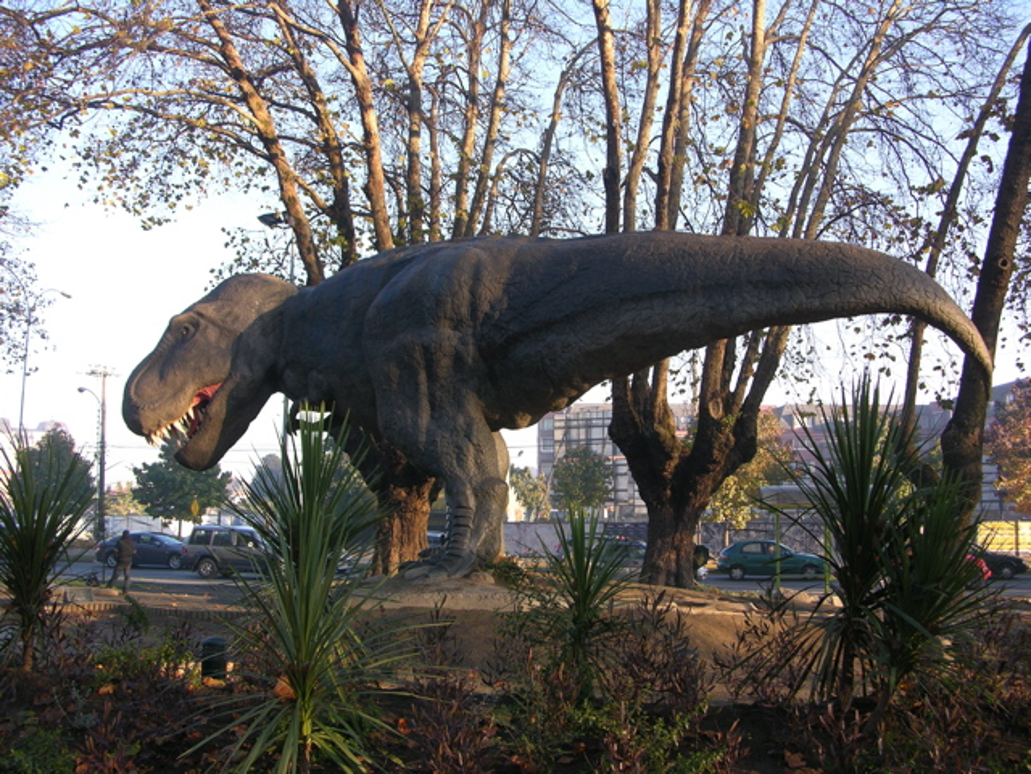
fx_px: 1072
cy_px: 387
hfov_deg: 51.4
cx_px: 516
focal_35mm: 36
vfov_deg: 39.7
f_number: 3.6
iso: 50
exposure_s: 1/75.9
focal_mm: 9.2
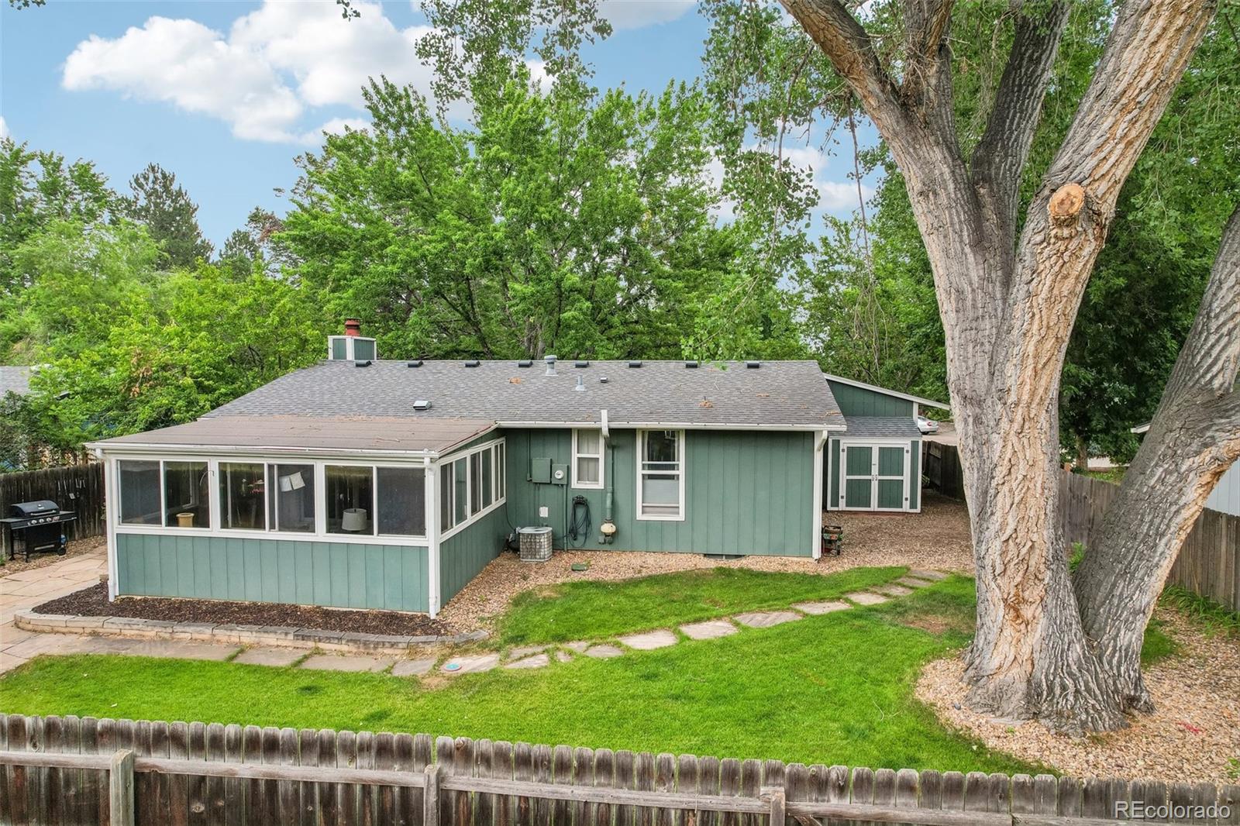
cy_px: 413
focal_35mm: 22
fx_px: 758
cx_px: 620
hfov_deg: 78.6
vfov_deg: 57.2
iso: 110
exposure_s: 1/400
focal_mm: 8.4
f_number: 2.8
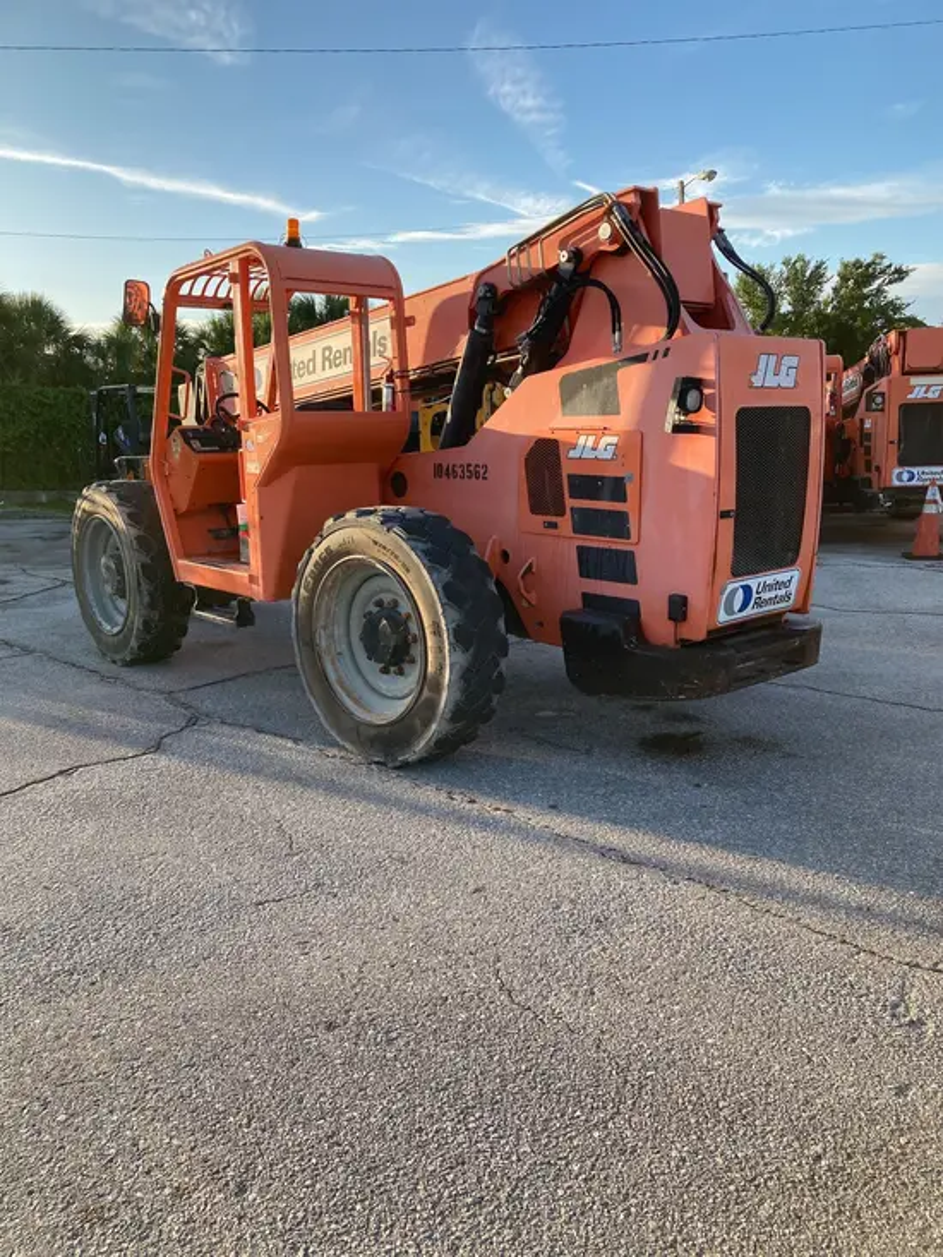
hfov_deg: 49.8
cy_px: 628
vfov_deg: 63.4
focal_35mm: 28
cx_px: 472
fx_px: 1017
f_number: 1.8
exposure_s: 1/615
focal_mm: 3.99
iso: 20
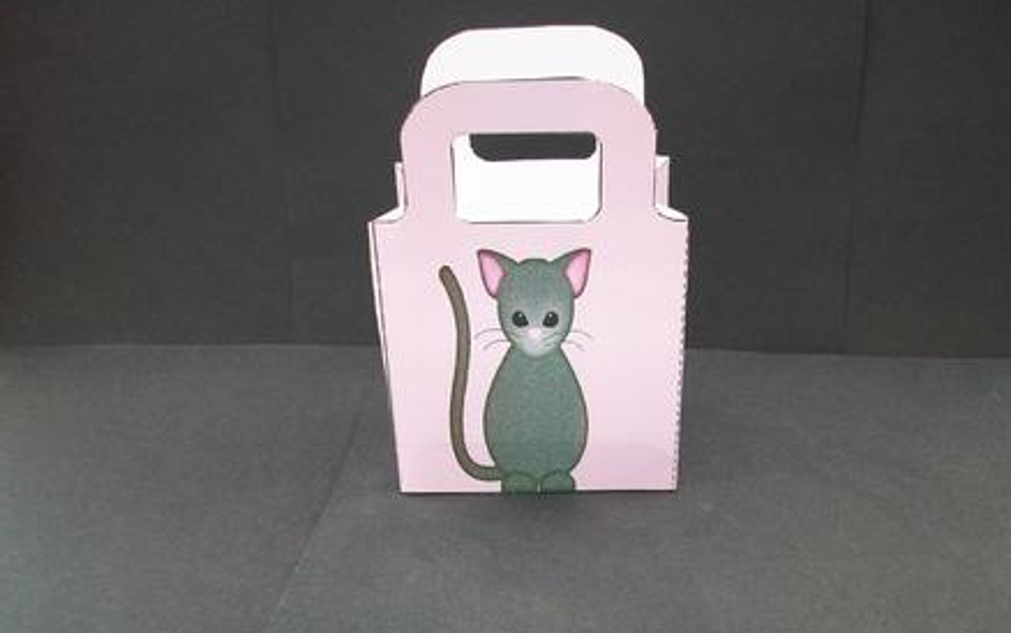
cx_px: 500
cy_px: 335
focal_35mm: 37
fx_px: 1020
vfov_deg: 34.4
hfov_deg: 52.7
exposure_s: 1/200
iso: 80
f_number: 2.8
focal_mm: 5.7
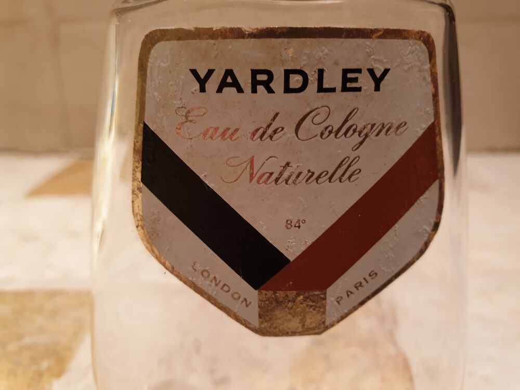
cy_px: 195
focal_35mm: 26
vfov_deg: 53.1
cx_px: 260
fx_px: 391
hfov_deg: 67.3
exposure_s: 1/100
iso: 250
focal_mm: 4.3
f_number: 2.4
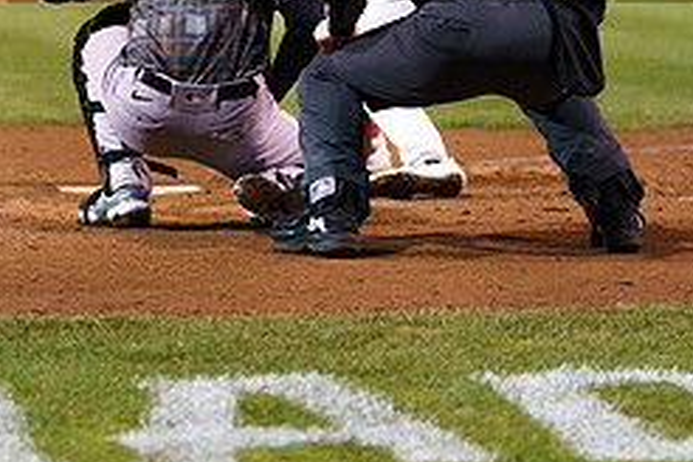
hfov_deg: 8.4
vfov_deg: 5.6
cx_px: 220
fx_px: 4697
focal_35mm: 244
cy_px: -75
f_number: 2.8
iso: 2000
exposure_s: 1/1000
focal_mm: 103
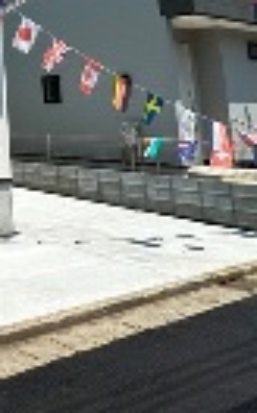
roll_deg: +0.1
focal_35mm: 45
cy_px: 38
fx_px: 507
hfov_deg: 20.3
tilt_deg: +8.7
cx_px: -207
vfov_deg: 40.8
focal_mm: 2.22
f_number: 2.2
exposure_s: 1/2398
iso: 50
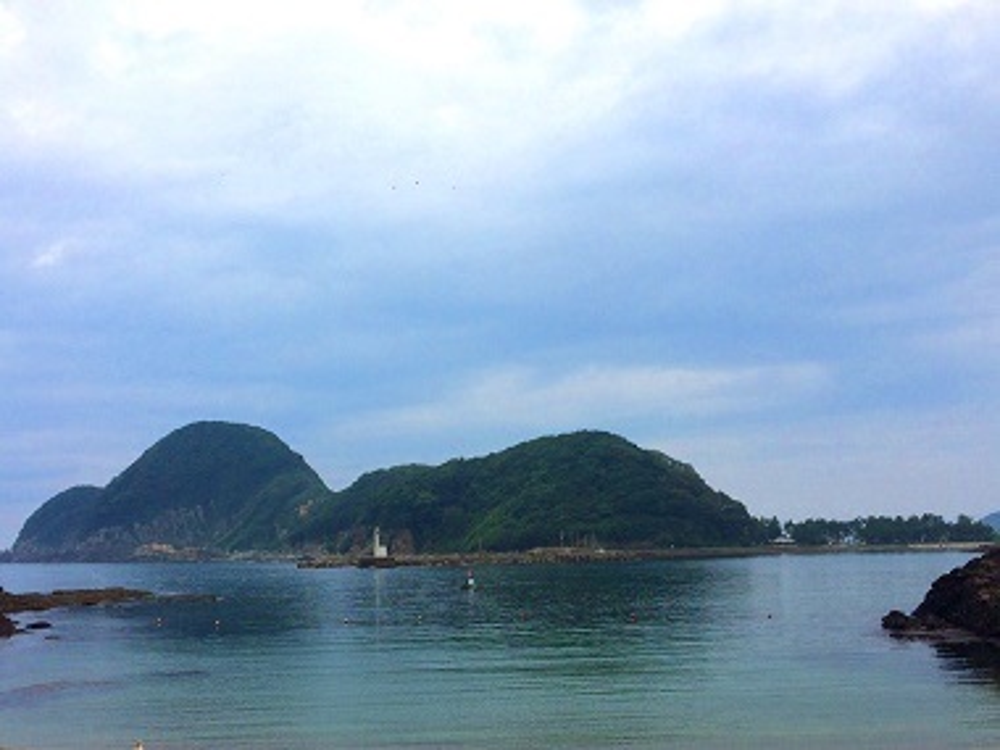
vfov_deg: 46.8
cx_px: 500
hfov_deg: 60.0
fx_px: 867
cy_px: 375
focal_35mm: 30
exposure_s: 1/3425
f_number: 2.2
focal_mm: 4.12
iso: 32
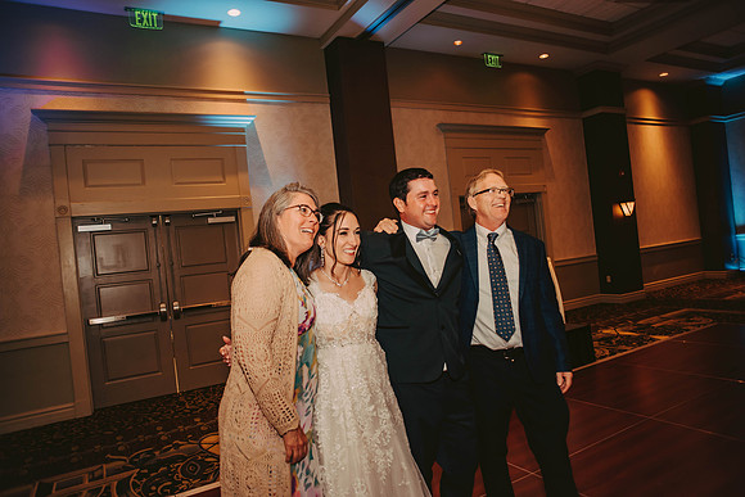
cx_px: 372
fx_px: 497
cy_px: 248
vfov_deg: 53.2
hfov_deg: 73.7
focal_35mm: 24
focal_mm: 24
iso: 800
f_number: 2.8
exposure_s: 1/125
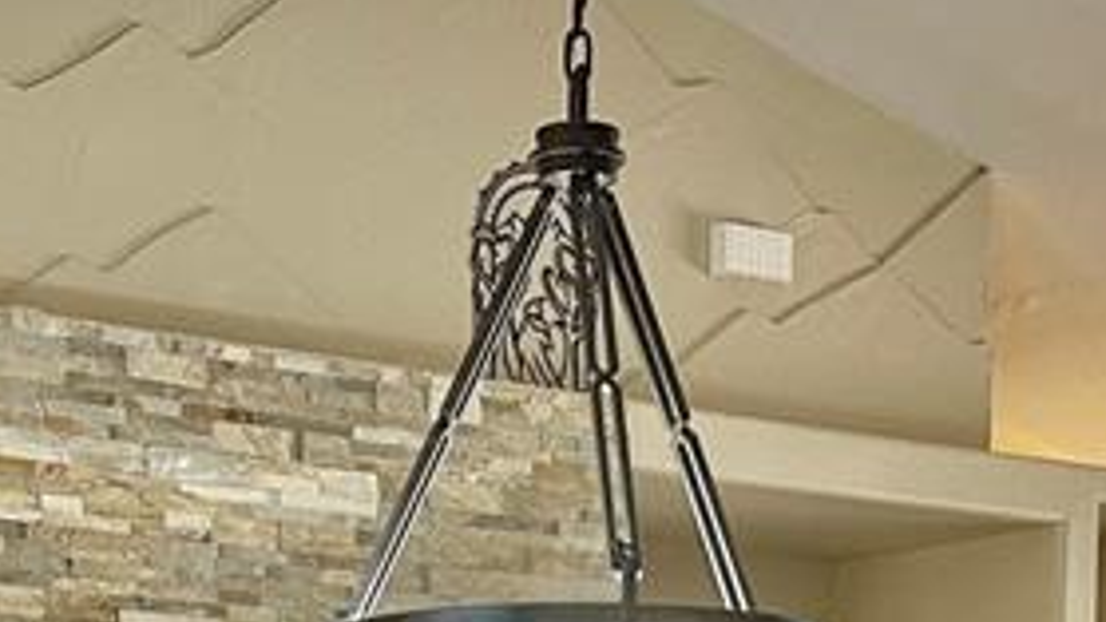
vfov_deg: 11.3
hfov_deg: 22.2
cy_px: 1294
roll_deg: +0.3
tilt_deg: -6.7
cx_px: 535
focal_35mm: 96
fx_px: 2816
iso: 200
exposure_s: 1/60
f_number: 1.78
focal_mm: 6.86
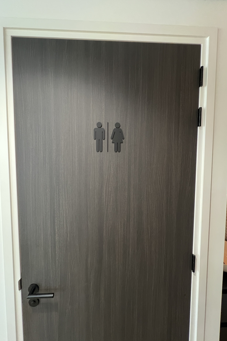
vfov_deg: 104.2
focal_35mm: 14
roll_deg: +0.7
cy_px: 168
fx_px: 132
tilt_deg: -1.3
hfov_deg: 81.1
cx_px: 107
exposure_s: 1/50
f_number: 1.8
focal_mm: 1.57
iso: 500
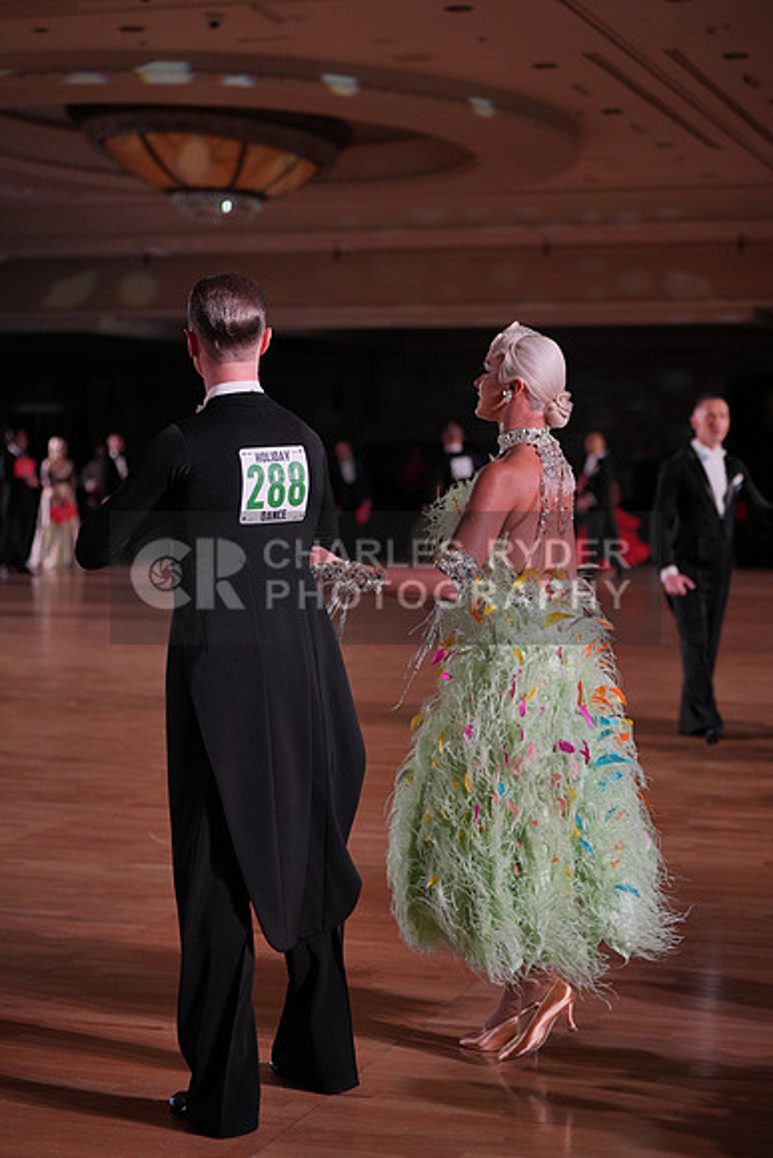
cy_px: 579
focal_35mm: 70
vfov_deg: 28.8
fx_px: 2253
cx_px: 386
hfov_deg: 19.5
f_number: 2.8
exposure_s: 1/800
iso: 1000
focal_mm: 70
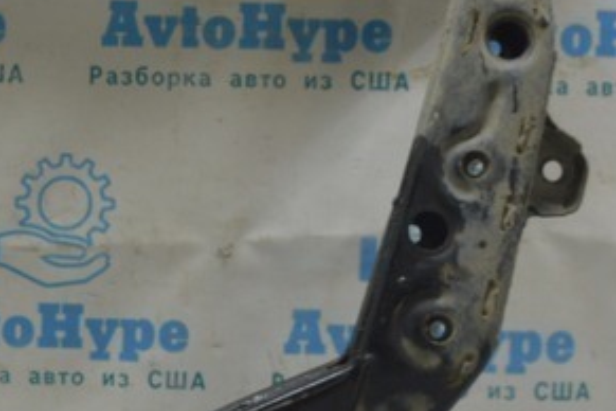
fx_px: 1985
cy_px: 137
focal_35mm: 116
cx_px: -150
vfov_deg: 11.8
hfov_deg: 16.8
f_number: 5.6
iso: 400
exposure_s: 1/40
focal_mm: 22
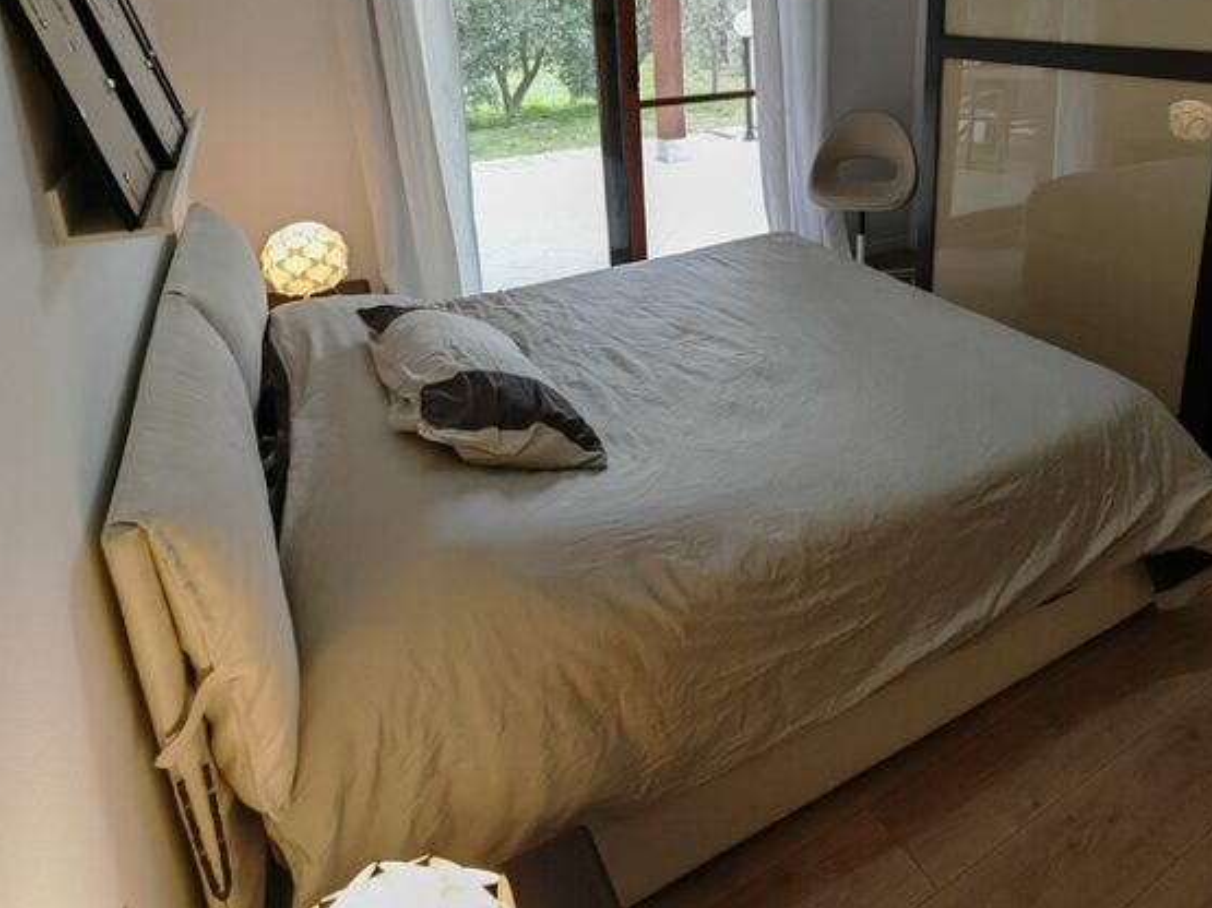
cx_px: 732
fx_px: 840
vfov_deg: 53.8
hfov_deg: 70.8
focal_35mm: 24
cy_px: 212
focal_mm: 1.82
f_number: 2
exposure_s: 1/50
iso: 100
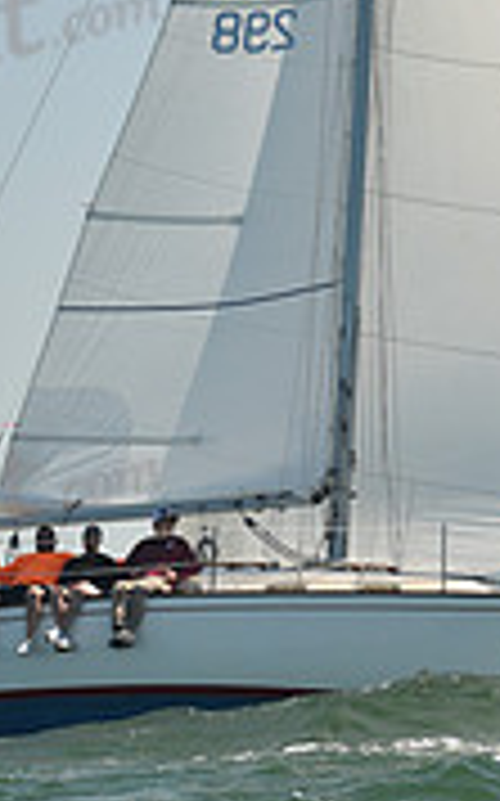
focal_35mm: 333
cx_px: 394
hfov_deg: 3.9
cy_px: 243
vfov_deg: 6.3
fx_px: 7272
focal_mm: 100
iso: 250
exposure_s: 1/800
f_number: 5
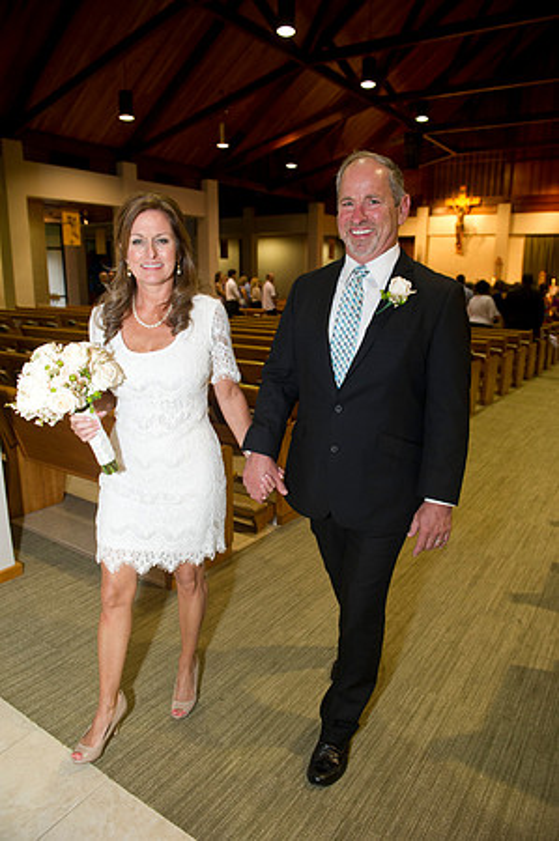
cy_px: 420
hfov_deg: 53.0
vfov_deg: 73.8
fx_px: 560
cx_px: 280
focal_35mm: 24
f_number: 4
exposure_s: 1/125
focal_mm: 24
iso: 1600
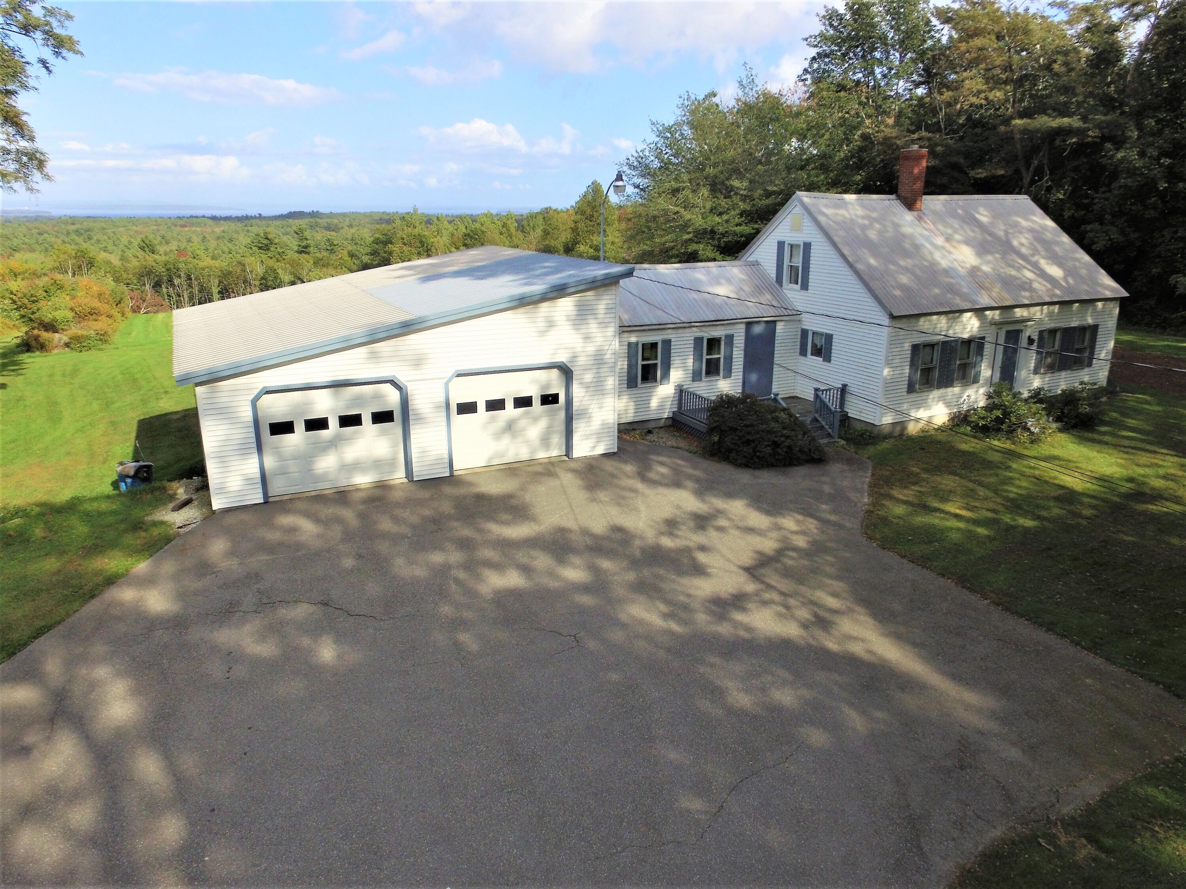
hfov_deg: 81.7
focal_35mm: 20
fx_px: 685
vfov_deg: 66.0
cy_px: 444
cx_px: 593
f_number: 2.8
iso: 100
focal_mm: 3.61
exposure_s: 1/1608
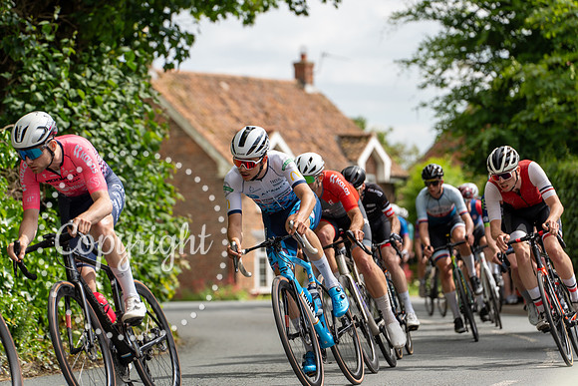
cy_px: 193
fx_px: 2618
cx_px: 289
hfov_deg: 12.6
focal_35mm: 163
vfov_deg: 8.4
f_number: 4
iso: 100
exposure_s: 1/640
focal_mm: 163
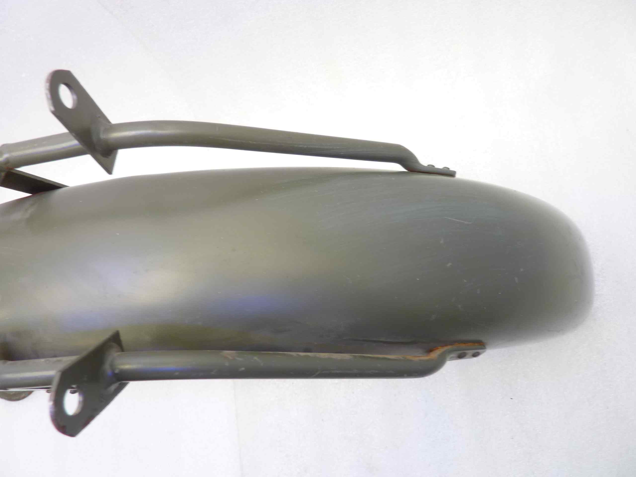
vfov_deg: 54.9
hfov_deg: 69.4
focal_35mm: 25
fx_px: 459
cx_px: 318
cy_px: 238
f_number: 3.3
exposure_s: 1/8
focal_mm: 4.1
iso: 80
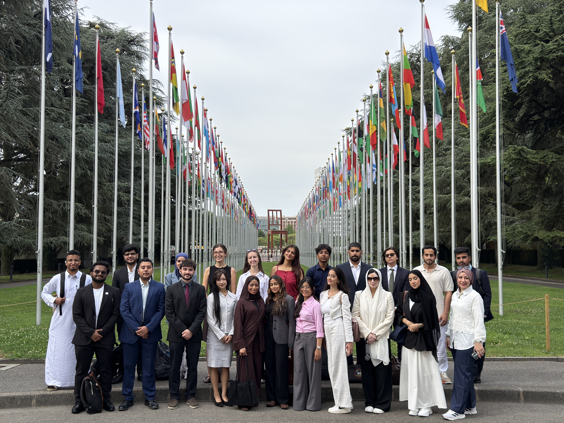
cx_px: 282
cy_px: 212
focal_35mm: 35
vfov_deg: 40.7
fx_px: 570
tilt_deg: +2.5
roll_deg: -0.8
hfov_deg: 52.6
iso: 80
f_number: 1.78
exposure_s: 1/1969
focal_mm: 6.76
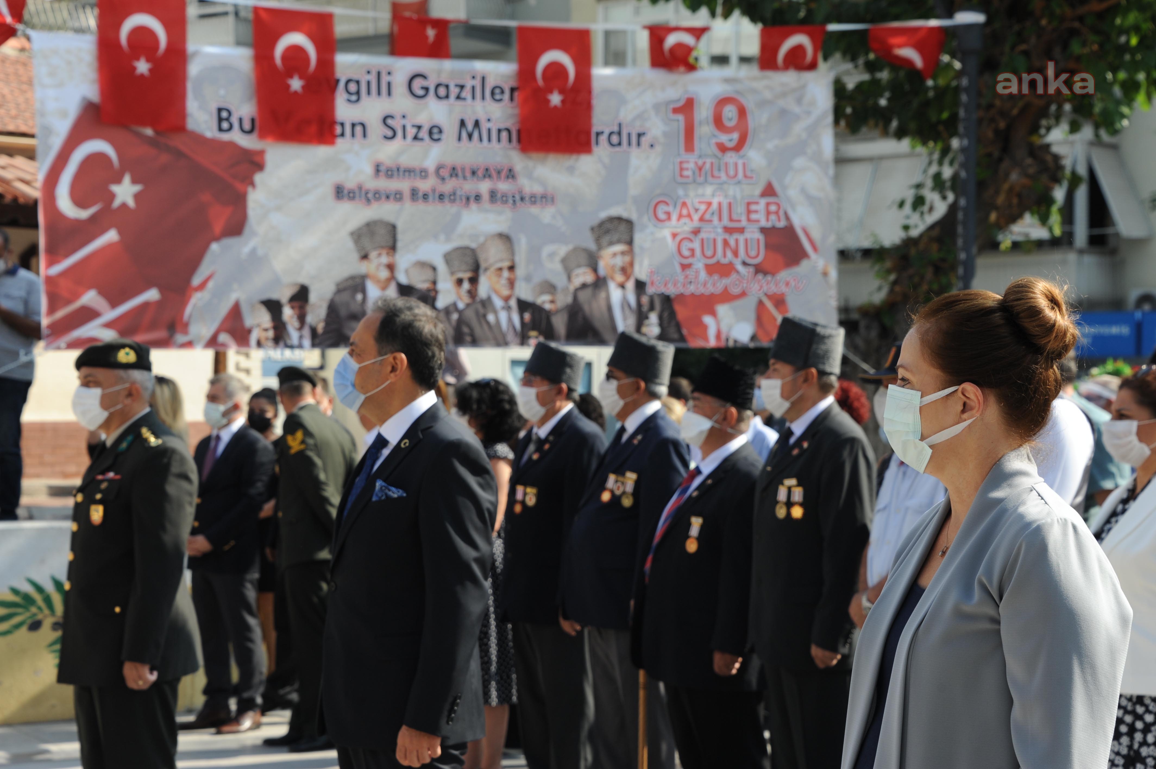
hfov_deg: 22.6
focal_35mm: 90
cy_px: 384
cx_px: 578
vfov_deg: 15.2
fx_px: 2888
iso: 320
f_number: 8
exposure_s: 1/320
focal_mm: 90
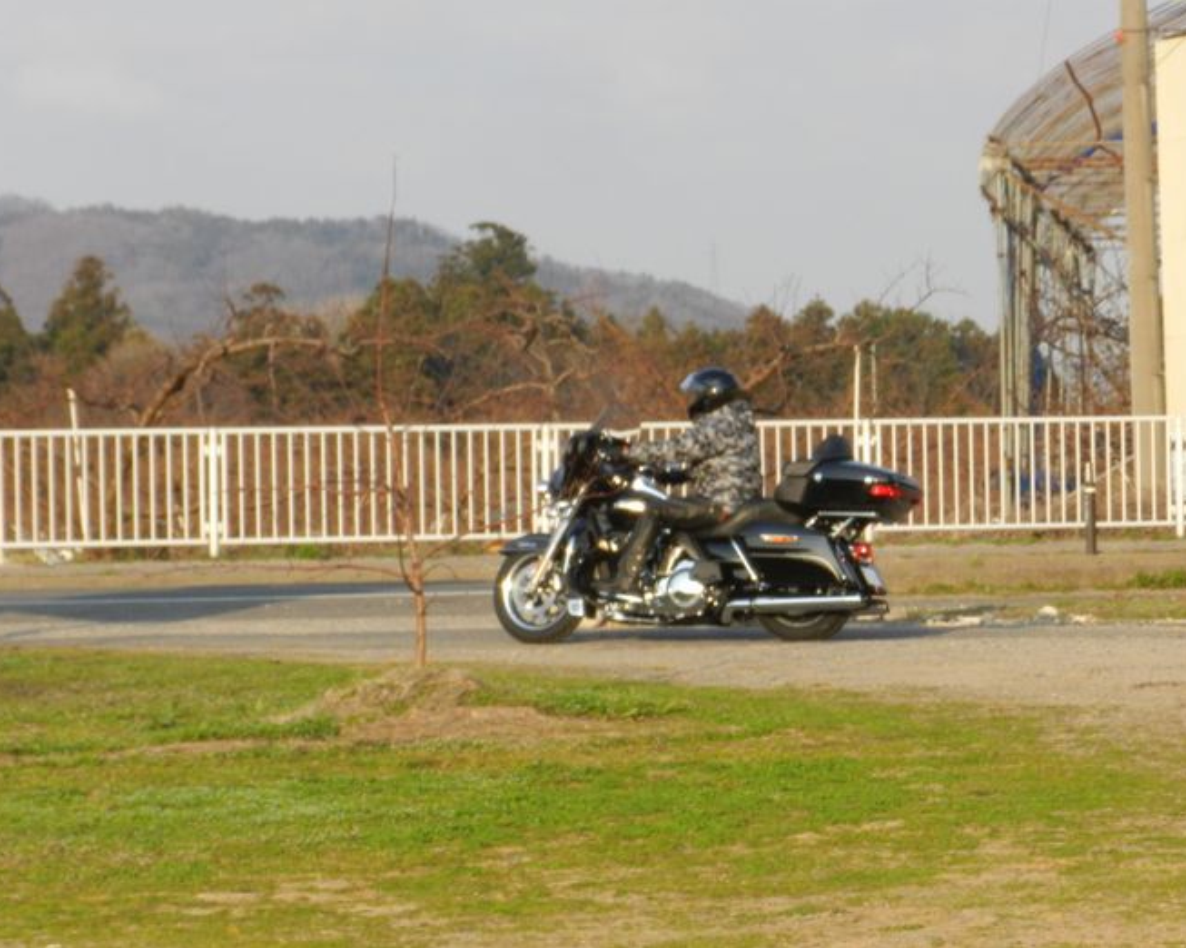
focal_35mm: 225
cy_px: 473
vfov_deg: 6.9
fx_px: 7895
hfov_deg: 8.6
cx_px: 596
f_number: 8
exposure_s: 1/320
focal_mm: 38.2
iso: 400
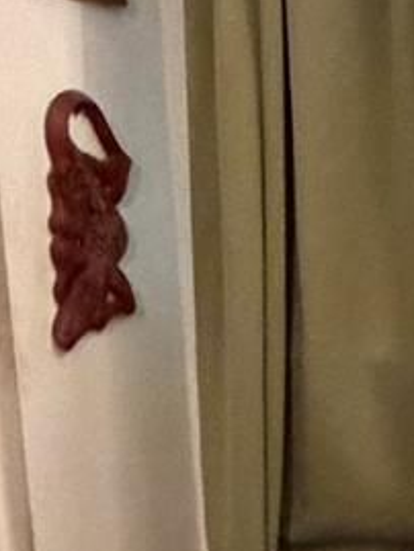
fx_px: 1275
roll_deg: -1.5
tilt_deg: -10.9
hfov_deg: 15.4
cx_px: 785
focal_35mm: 80
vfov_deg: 23.6
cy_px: 516
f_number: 2.2
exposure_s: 1/56
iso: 1250
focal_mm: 2.22
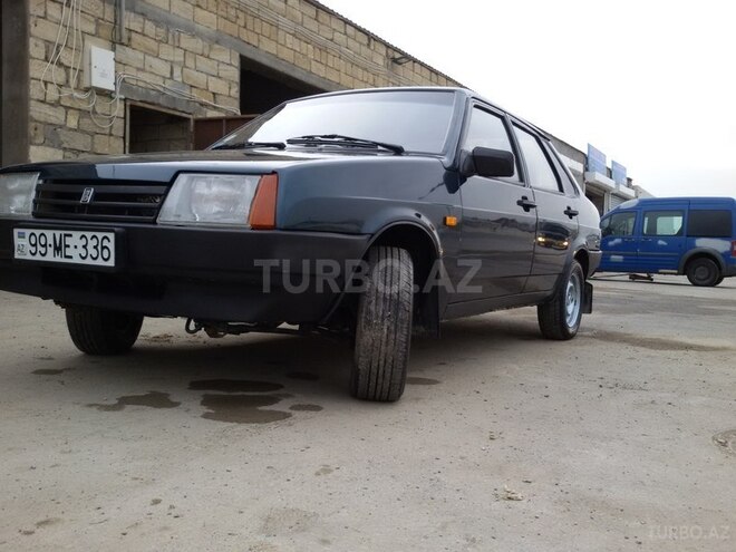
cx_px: 368
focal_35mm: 31
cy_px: 276
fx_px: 659
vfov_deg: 45.4
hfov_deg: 58.4
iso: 64
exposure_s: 1/100
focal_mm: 2.93
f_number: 2.4
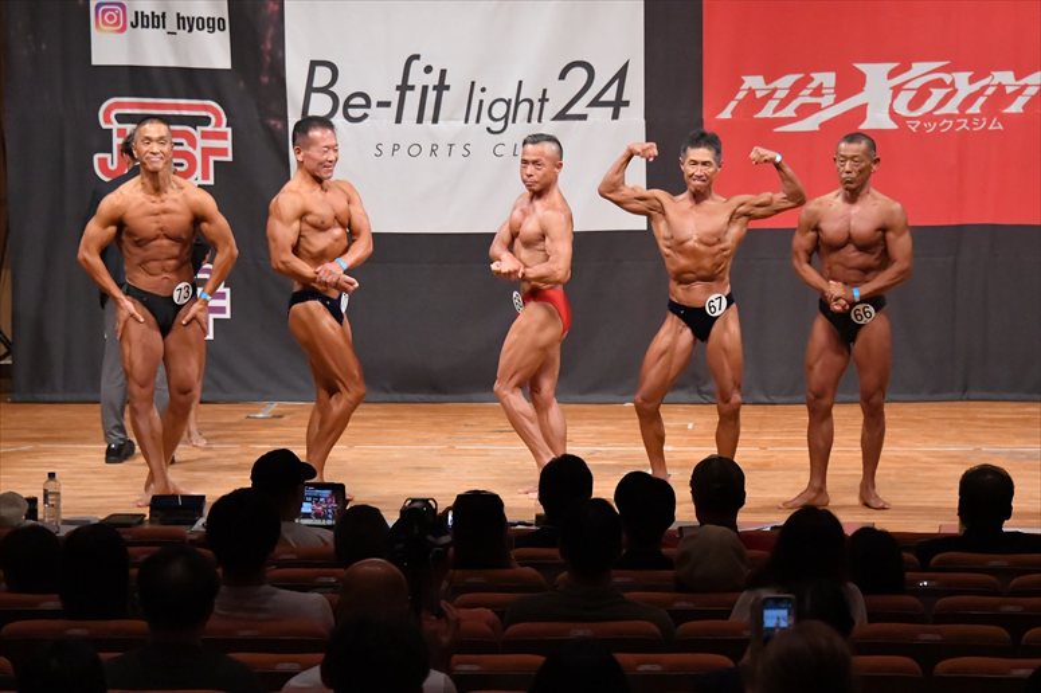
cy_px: 346
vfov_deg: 8.7
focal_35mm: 157
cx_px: 520
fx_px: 4538
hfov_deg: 13.1
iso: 9000
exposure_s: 1/400
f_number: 5.6
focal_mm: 105
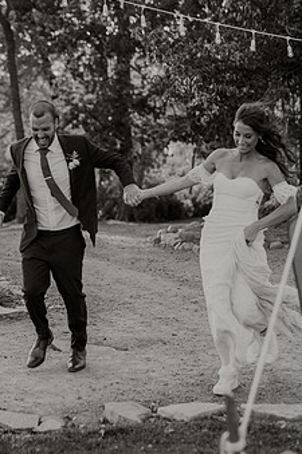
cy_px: 185
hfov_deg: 14.7
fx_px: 1174
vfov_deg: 21.9
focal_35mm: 93
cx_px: 143
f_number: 2.8
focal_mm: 70
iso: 160
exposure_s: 1/500
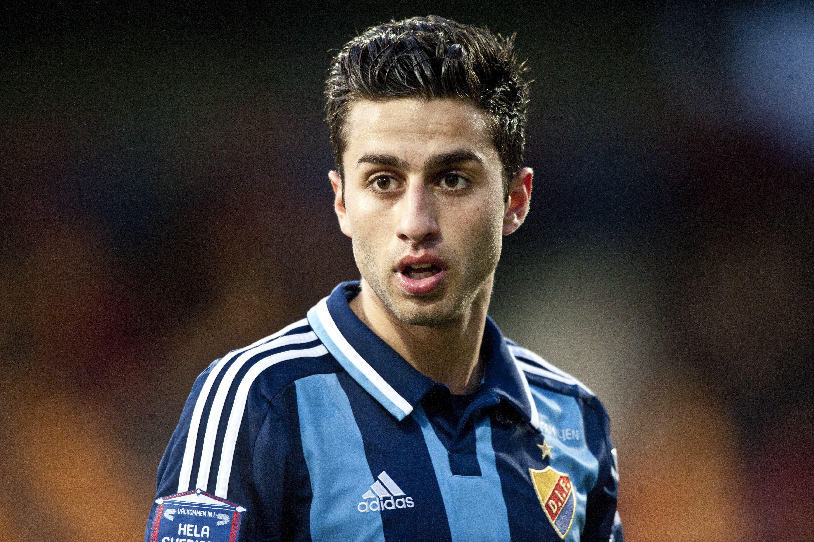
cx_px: 407
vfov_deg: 2.3
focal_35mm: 600
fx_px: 13558
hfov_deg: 3.4
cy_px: 271
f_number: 4
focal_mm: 600
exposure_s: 1/800
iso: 2500
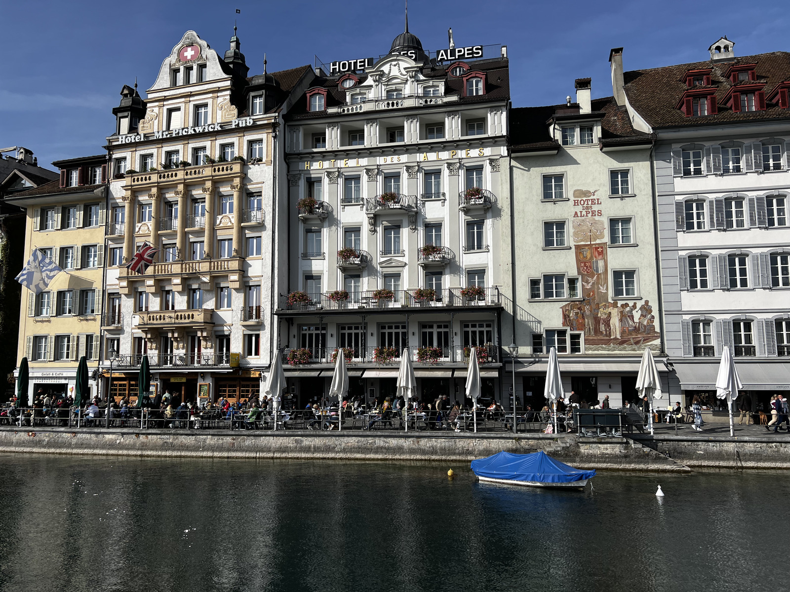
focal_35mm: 26
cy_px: 296
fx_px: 593
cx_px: 395
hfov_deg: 67.3
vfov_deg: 53.1
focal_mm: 5.7
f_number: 1.5
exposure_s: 1/6579
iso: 50
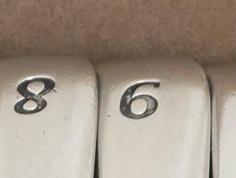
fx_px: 1774
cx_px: 47
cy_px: 256
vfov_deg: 5.7
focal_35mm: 260
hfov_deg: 7.6
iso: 1600
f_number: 4.5
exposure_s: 1/20
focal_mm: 25
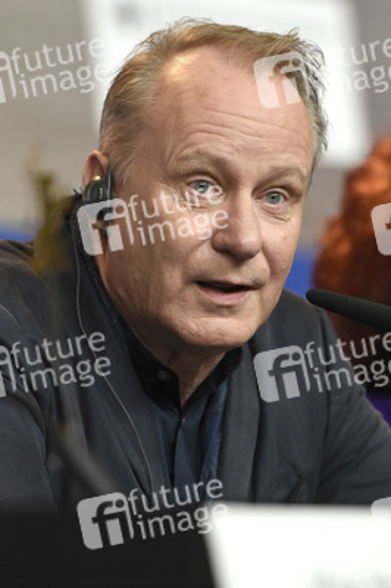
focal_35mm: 300
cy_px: 294
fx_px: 4896
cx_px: 196
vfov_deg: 6.9
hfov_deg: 4.6
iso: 1250
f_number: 3.5
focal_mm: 200
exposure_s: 1/400
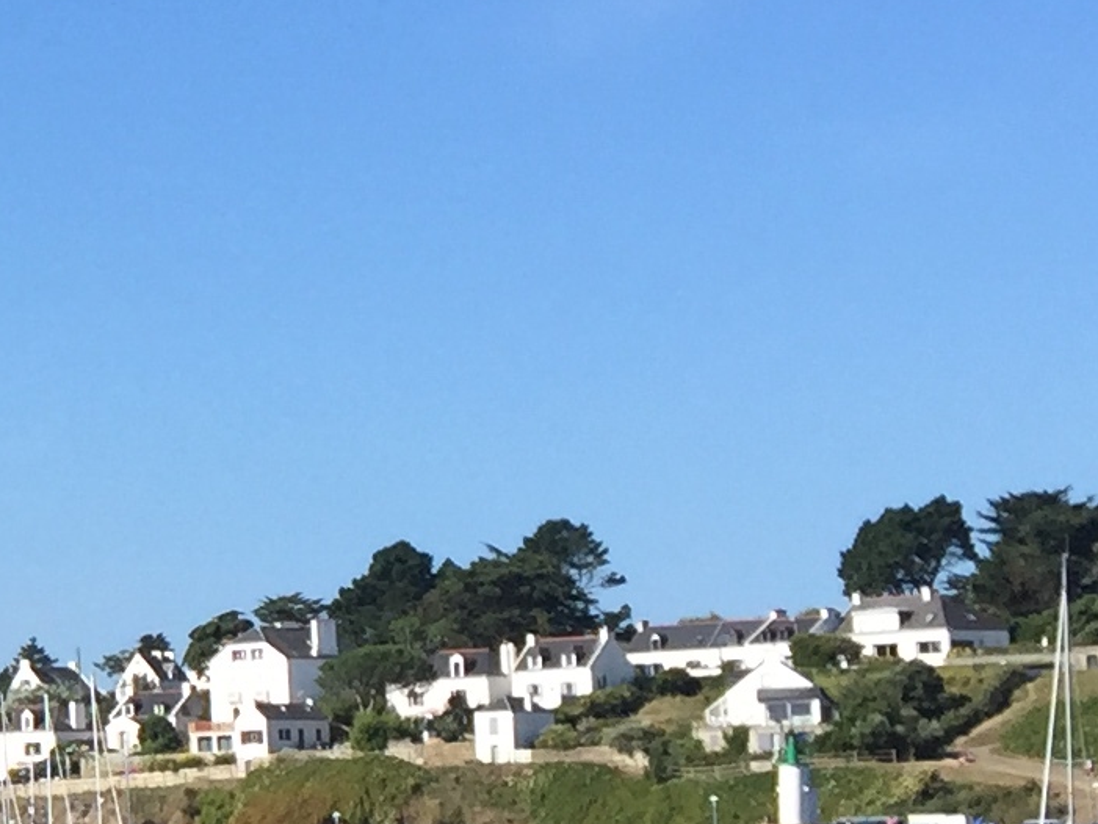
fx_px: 4283
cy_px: 569
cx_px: -1142
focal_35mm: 135
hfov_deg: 12.7
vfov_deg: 11.0
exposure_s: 1/1799
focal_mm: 4.15
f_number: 2.2
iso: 32
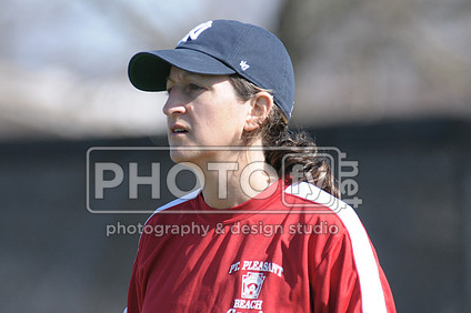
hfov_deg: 3.0
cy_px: 188
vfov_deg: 2.0
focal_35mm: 697
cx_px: 219
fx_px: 9112
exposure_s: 1/1250
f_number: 4.5
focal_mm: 340
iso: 400
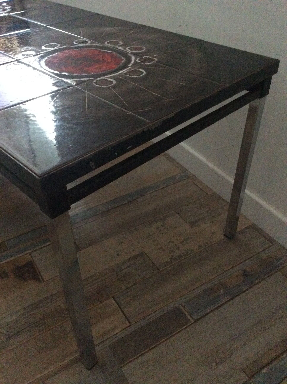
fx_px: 355
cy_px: 192
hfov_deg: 44.1
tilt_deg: -39.2
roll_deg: +0.5
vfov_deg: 56.9
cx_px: 144
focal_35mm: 32
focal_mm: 3.3
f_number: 2.4
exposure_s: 1/17
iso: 640
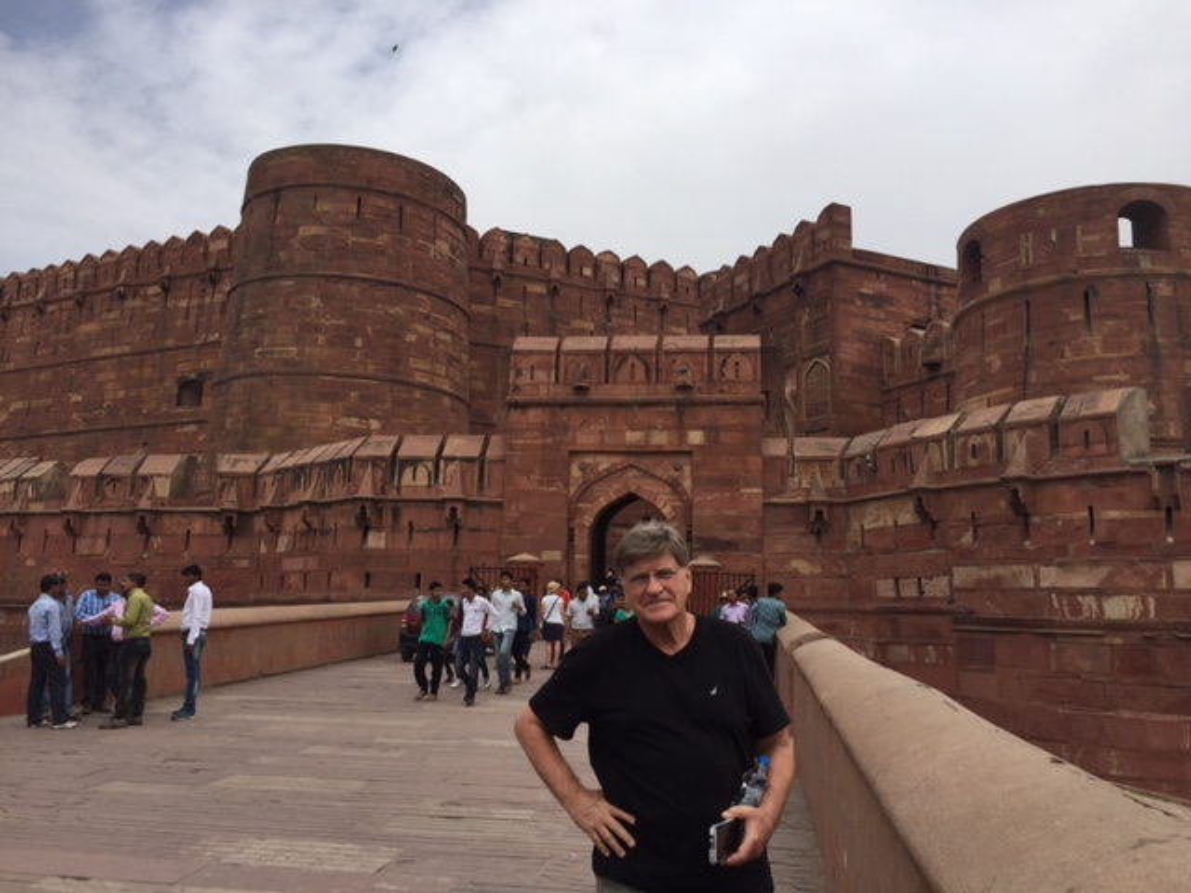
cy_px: 446
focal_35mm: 29
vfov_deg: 48.2
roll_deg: -2.7
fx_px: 998
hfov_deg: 61.7
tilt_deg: +10.9
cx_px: 596
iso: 32
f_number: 2.2
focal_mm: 4.15
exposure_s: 1/2639
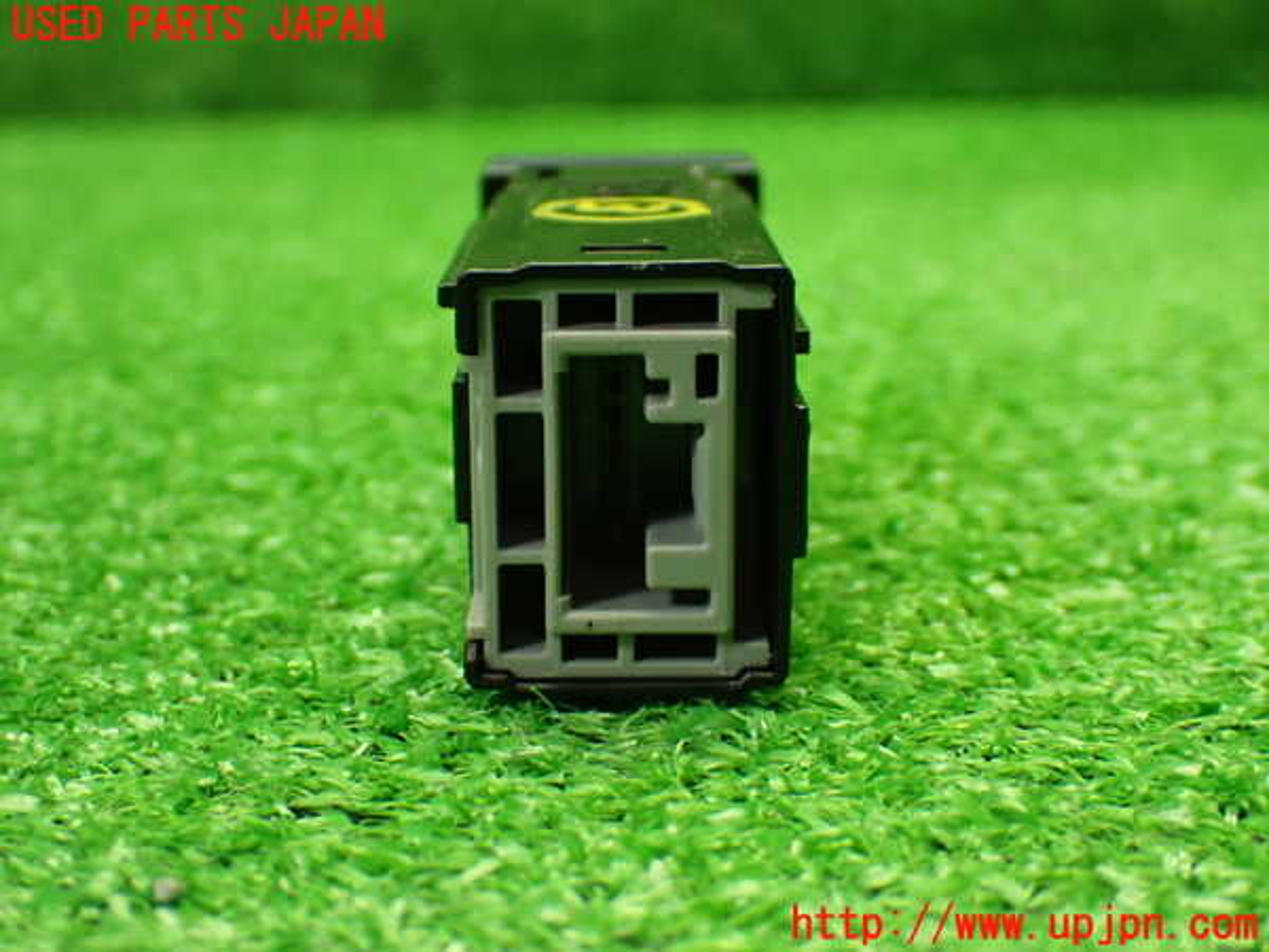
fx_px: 2126
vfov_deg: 25.2
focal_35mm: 58
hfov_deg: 33.2
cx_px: 634
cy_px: 476
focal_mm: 10.35
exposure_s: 1/60
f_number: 3.5
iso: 1000
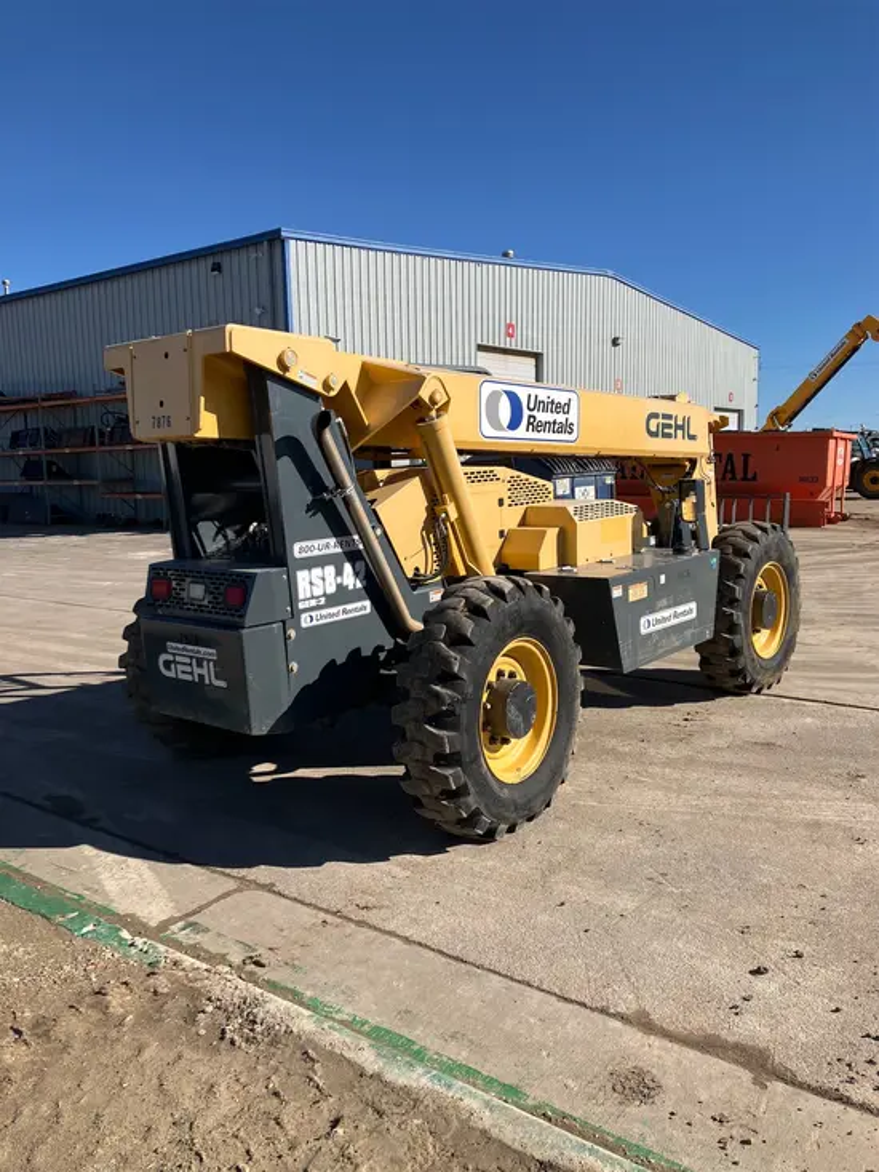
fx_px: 948
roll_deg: +1.7
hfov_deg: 49.8
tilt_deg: -6.5
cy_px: 586
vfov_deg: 63.4
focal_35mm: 28
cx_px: 440
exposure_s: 1/2558
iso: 32
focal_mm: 3.99
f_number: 1.8
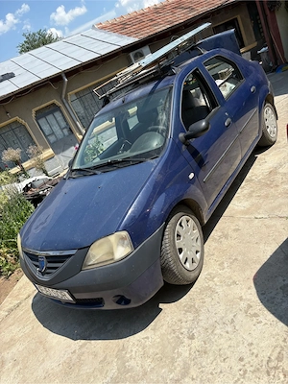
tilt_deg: -18.6
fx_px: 288
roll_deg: +25.8
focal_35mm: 26
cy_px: 192
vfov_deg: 67.3
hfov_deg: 53.1
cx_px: 144
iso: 50
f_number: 1.6
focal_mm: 5.96
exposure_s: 1/2985
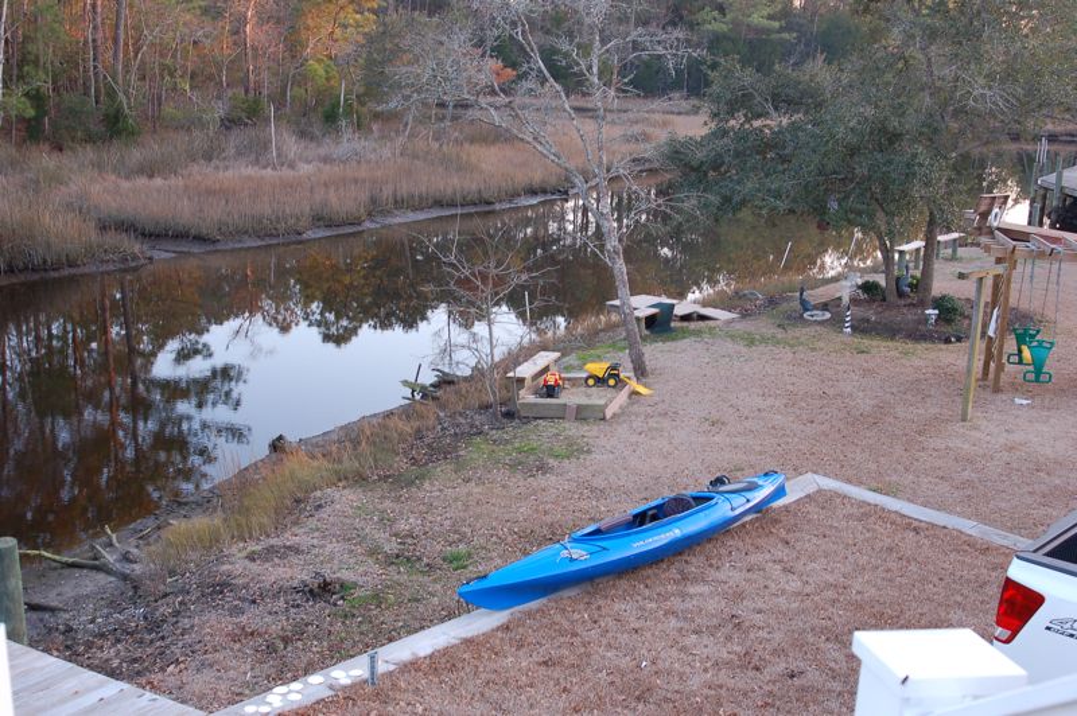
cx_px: 538
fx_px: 1255
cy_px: 358
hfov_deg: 46.4
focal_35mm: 42
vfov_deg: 31.8
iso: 450
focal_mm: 28
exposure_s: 1/30
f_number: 7.1
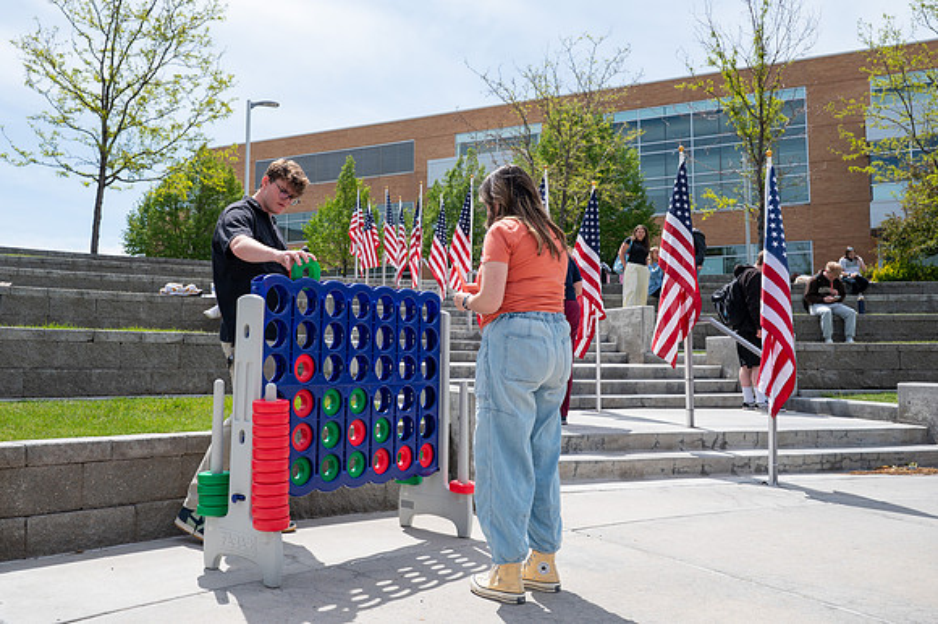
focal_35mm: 31
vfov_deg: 42.6
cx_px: 441
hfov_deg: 60.7
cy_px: 293
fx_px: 800
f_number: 6.3
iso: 320
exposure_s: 1/1250
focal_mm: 29
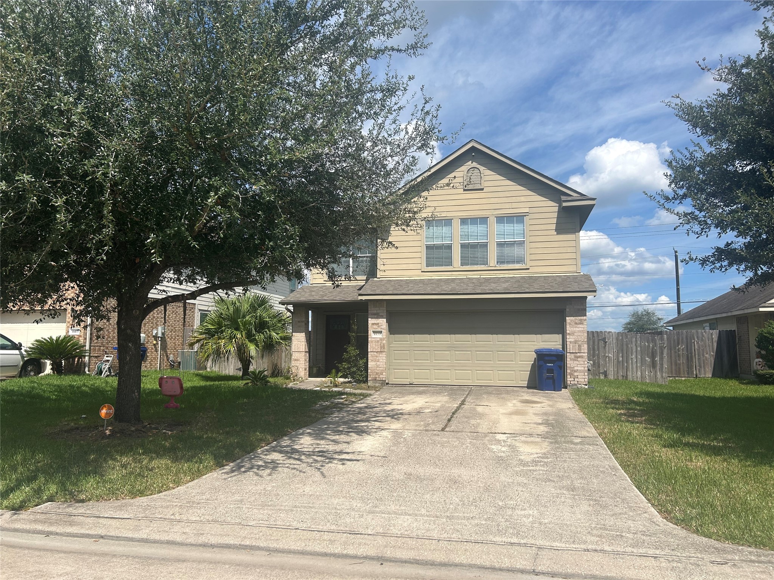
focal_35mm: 26
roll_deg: +0.7
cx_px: 387
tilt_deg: +5.2
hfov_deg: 67.3
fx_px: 581
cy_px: 290
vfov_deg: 53.1
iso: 50
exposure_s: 1/5076
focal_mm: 5.7
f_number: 1.5
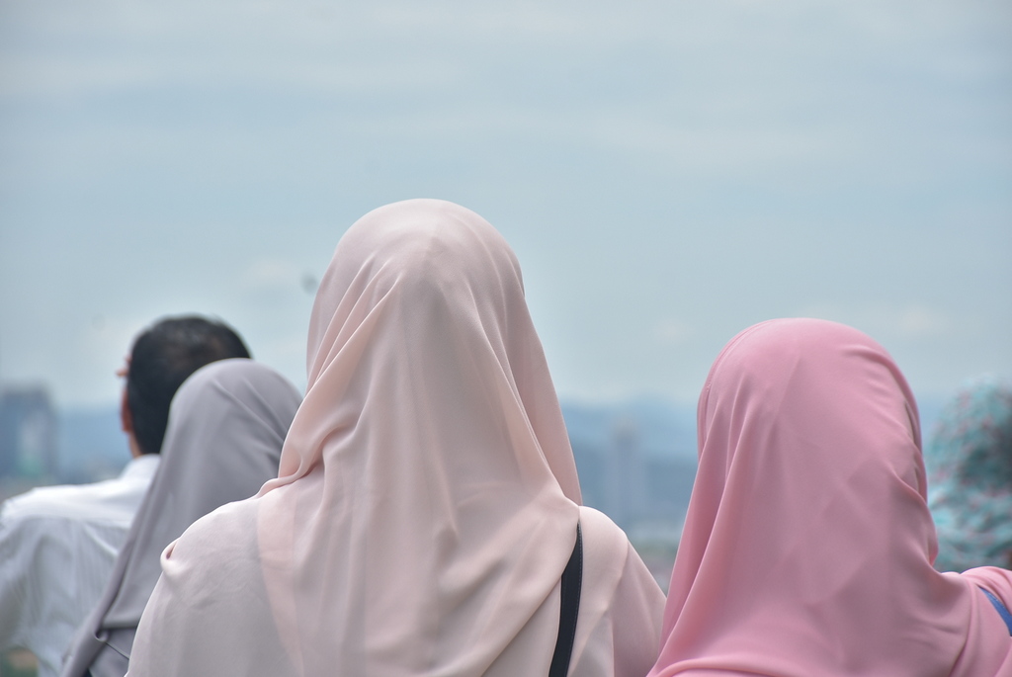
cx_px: 506
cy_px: 338
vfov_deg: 6.6
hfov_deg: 9.8
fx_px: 5909
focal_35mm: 210
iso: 100
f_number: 8
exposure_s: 1/320
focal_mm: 140
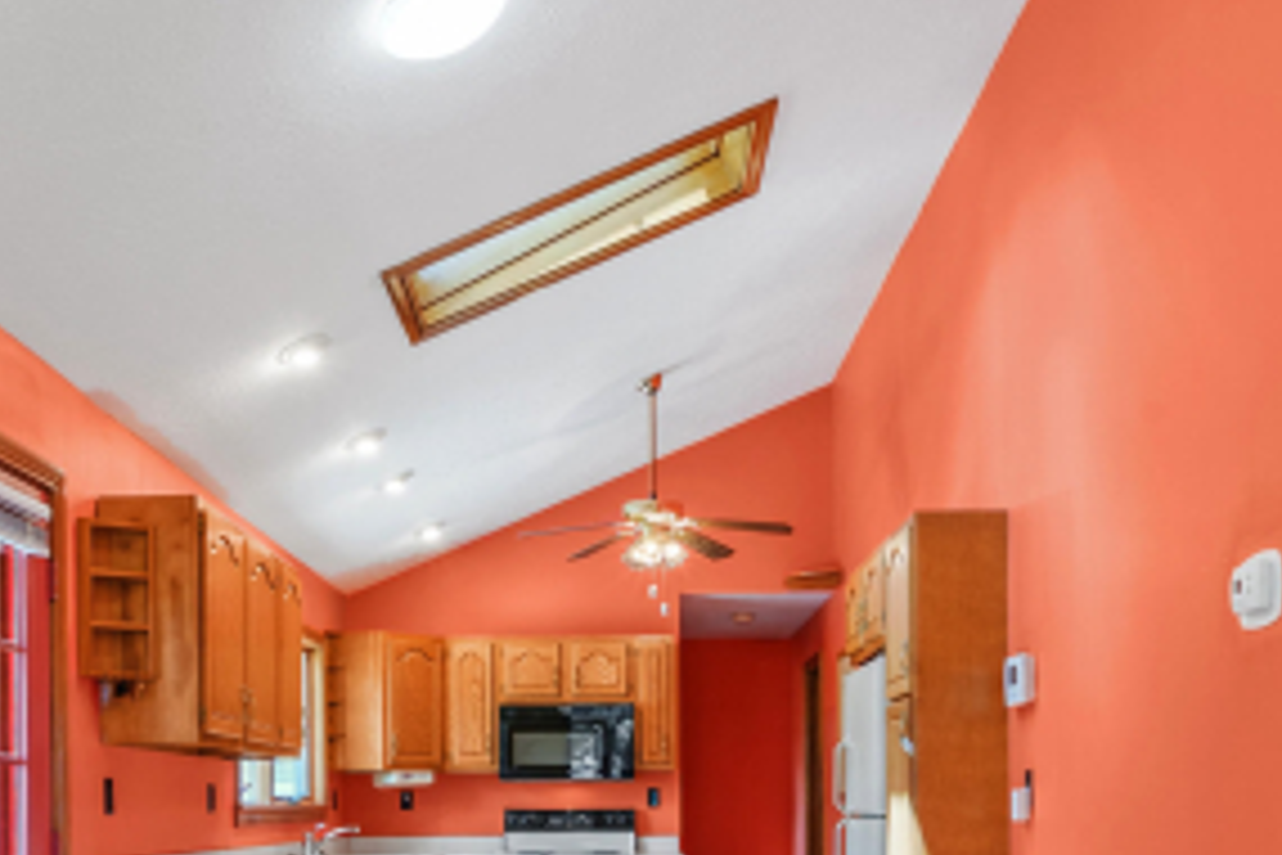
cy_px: 896
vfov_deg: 29.4
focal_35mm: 42
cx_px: 569
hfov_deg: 46.3
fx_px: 1496
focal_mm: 16
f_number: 11
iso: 400
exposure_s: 1/2
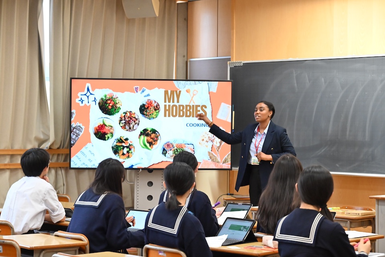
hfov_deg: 24.8
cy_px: 128
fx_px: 877
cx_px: 192
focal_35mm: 82
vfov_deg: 16.7
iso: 5000
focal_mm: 82
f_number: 6.3
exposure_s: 1/125
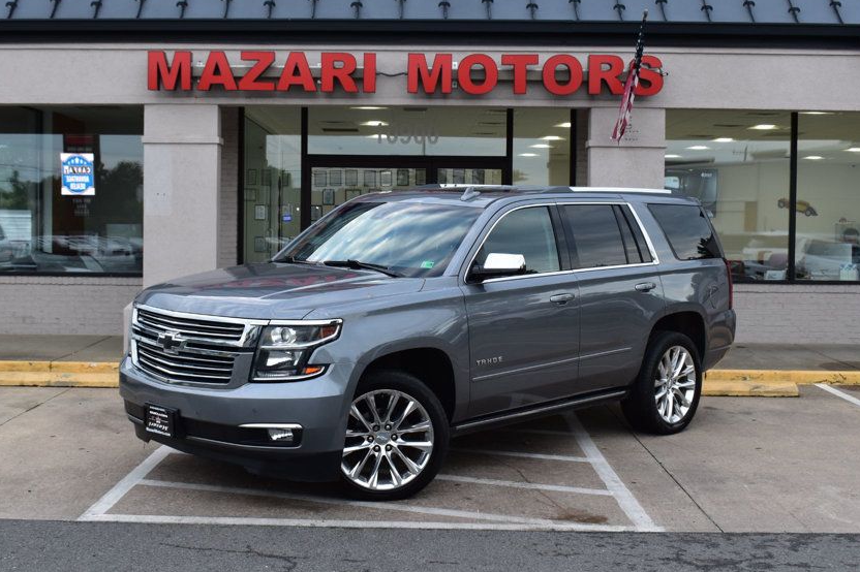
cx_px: 393
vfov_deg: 28.0
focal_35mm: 48
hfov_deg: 41.1
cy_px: 273
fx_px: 1146
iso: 400
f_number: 8
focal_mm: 26
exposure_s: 1/80
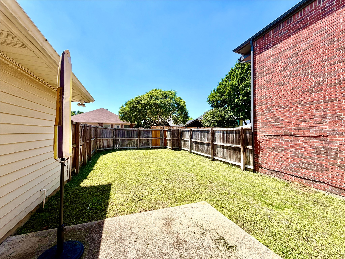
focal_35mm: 14
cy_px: 130
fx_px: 140
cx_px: 172
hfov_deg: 102.1
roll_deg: +0.0
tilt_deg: +1.2
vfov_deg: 85.7
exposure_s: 1/770
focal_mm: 2.22
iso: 25
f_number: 2.2
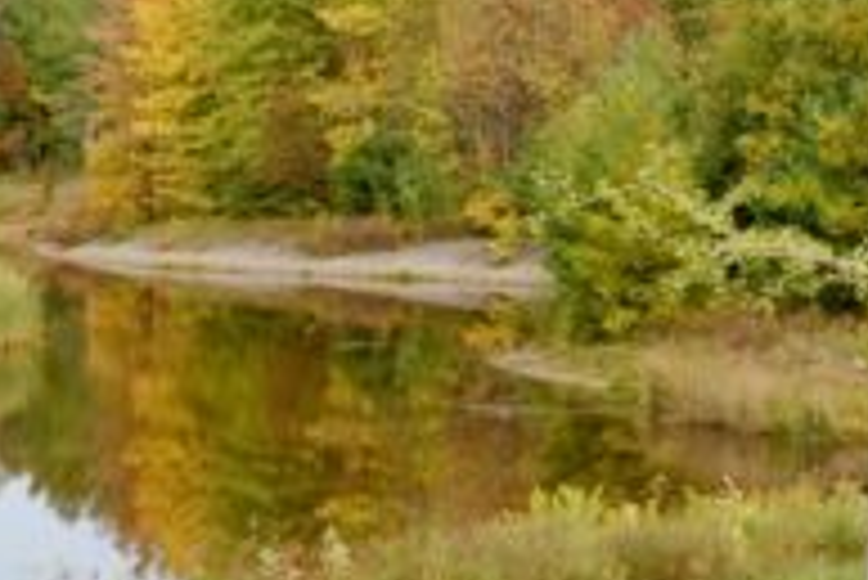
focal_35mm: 120
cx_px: 360
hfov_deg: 17.0
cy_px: 434
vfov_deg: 11.4
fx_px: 2902
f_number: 14
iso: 100
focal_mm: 31
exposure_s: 1/20
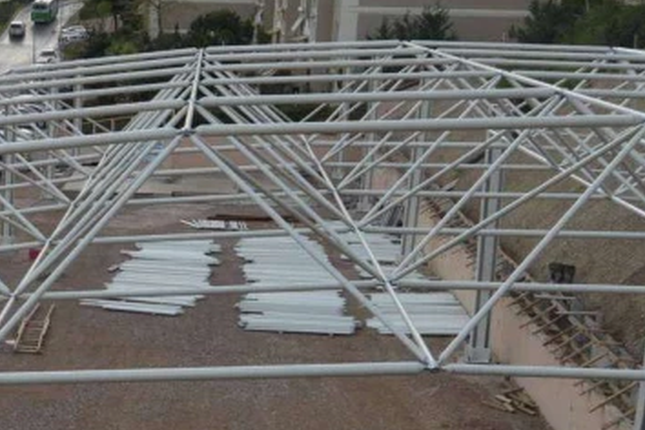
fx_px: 1397
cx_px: -168
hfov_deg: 23.3
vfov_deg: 17.2
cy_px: 385
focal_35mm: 78
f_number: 5.6
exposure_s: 1/125
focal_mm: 18
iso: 100
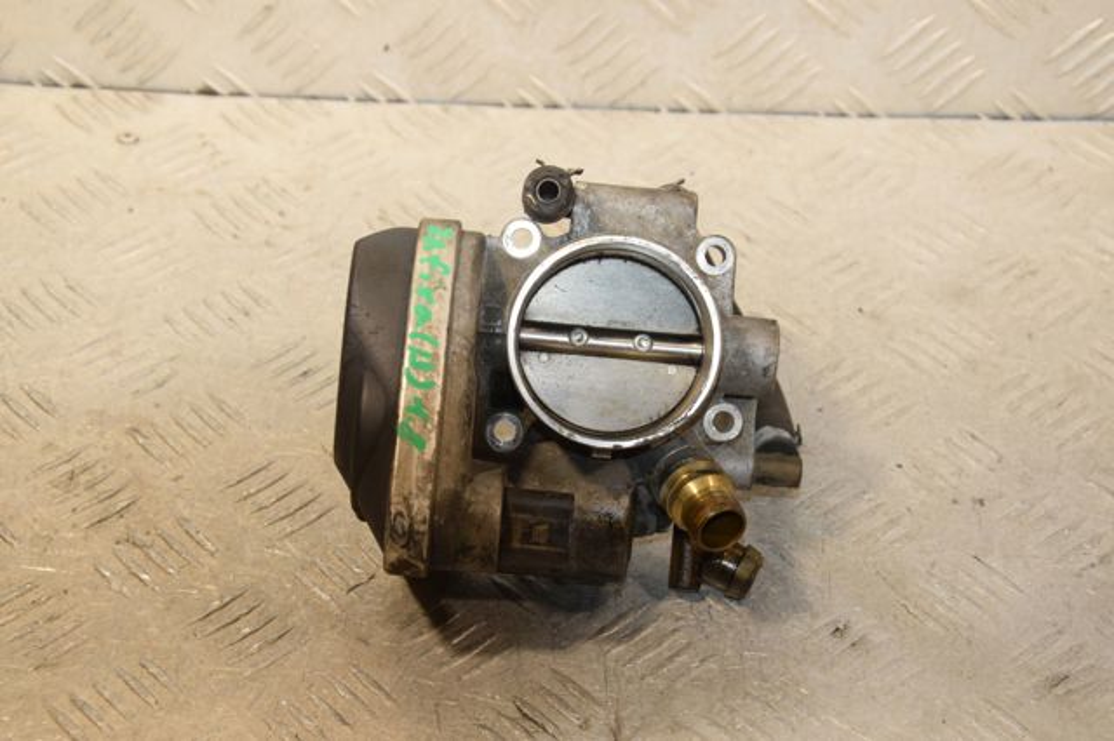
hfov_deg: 23.4
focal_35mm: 87
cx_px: 557
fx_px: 2691
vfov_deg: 15.7
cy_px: 370
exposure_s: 1/200
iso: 1600
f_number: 6.3
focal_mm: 58
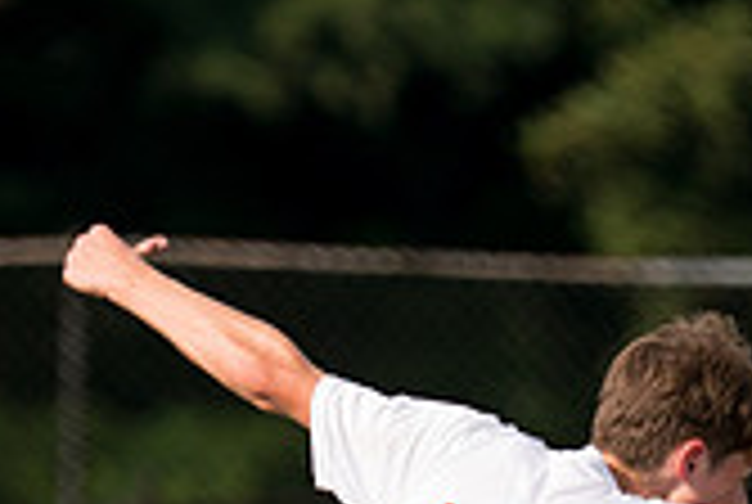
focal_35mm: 1169
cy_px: 1084
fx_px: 24462
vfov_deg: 1.2
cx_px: 575
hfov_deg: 1.8
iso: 160
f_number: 2.8
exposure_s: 1/2000
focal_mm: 168
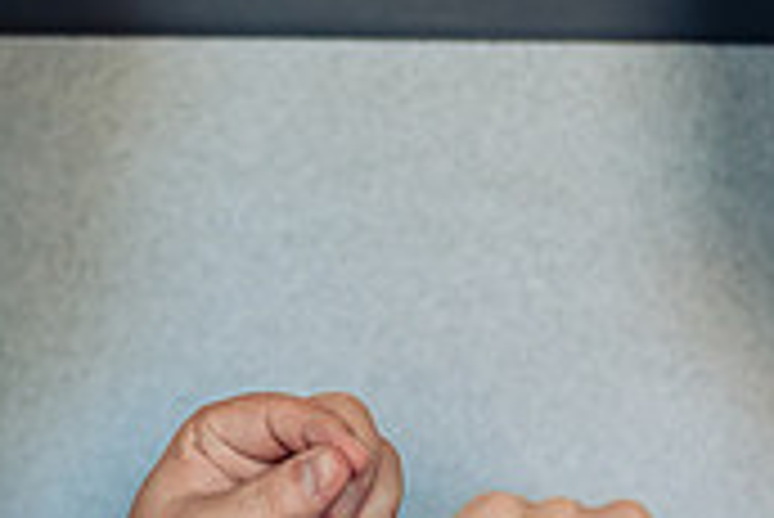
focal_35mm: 195
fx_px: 4196
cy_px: 286
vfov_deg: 7.1
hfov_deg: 10.5
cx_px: 427
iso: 800
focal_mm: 56
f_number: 4.5
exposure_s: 1/125
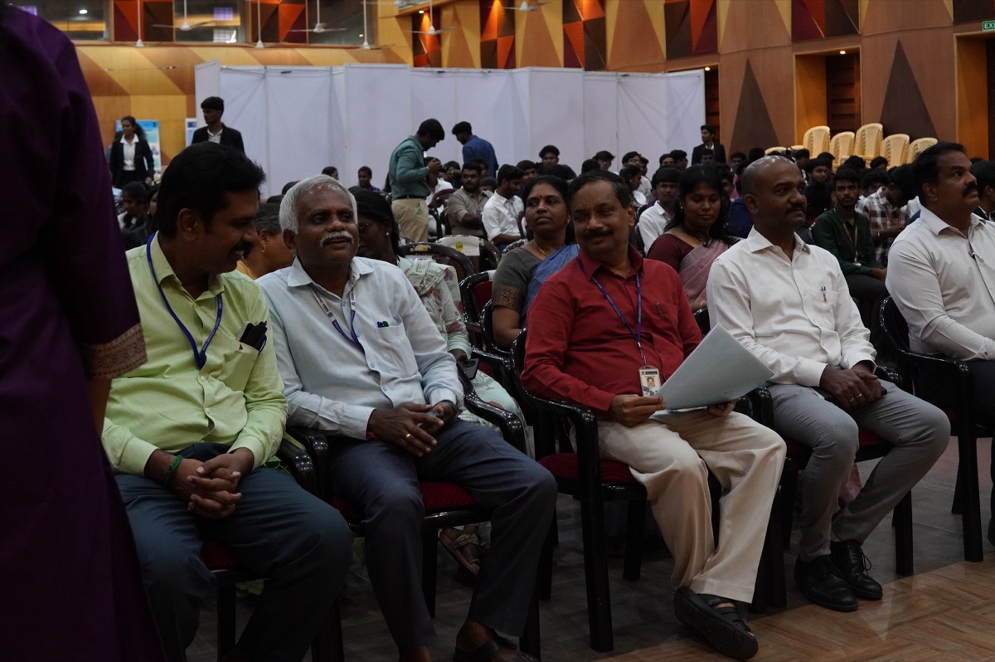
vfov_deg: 29.8
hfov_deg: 43.6
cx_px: 498
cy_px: 331
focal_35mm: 45
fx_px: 1243
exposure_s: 1/125
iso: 2500
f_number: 4.5
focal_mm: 30
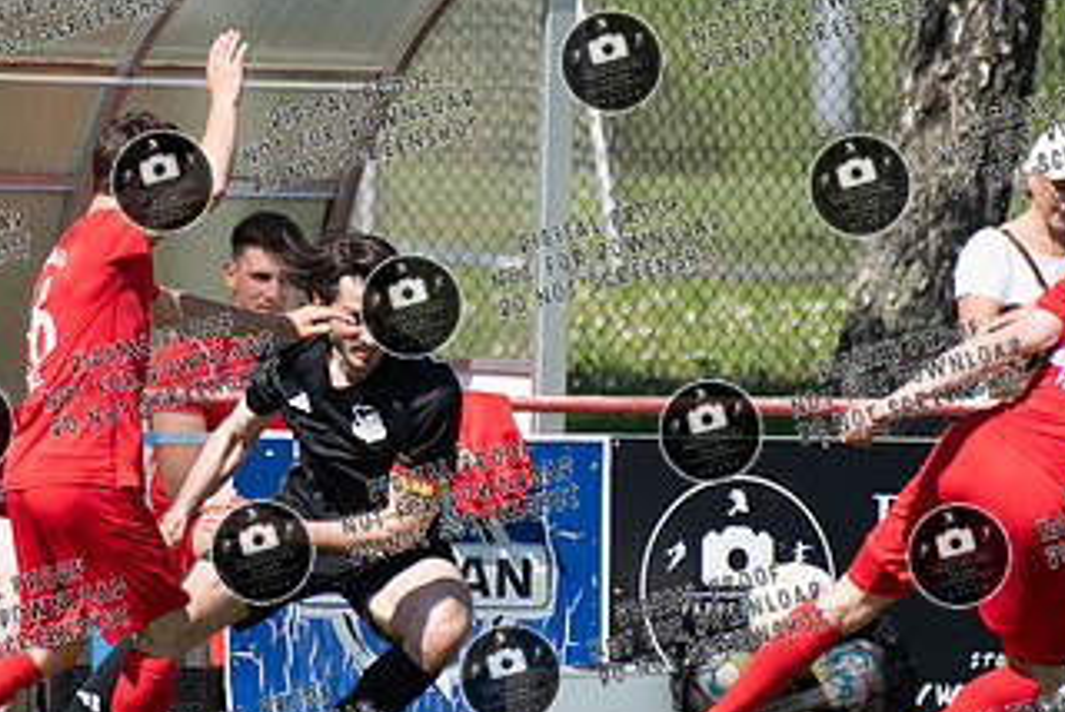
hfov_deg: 1.8
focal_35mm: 1170
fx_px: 34643
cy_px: 356
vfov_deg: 1.2
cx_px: 300
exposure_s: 1/1600
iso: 400
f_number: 5.6
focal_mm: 500
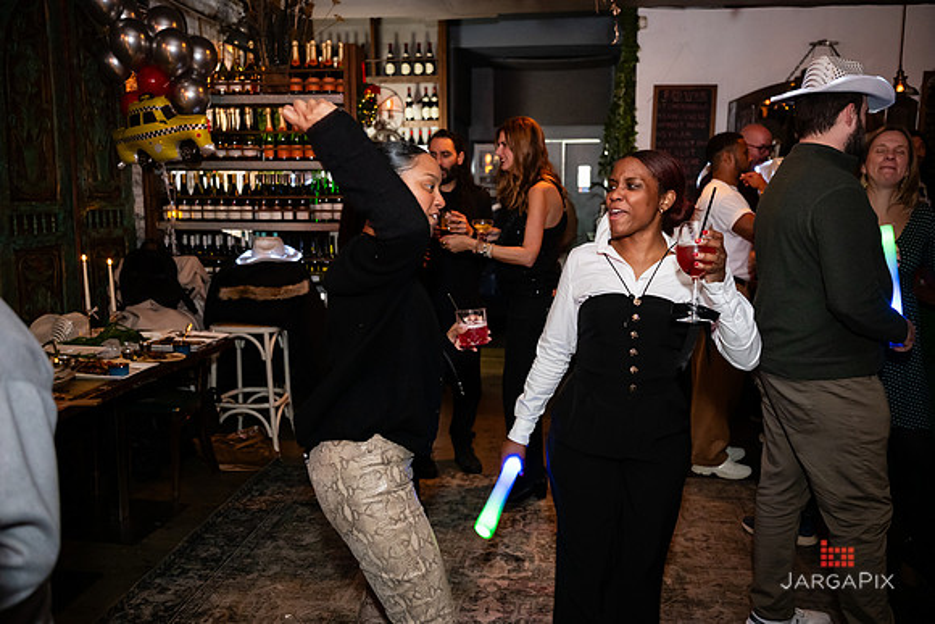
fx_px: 785
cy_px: 312
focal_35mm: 30
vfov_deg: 43.4
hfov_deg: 61.6
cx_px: 468
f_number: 2.8
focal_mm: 30
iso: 3200
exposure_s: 1/100
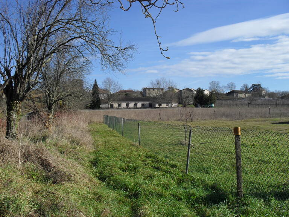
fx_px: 292
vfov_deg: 40.7
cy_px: 108
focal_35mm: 35
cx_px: 144
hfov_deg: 52.6
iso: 100
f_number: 8.4
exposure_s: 1/180
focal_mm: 6.3
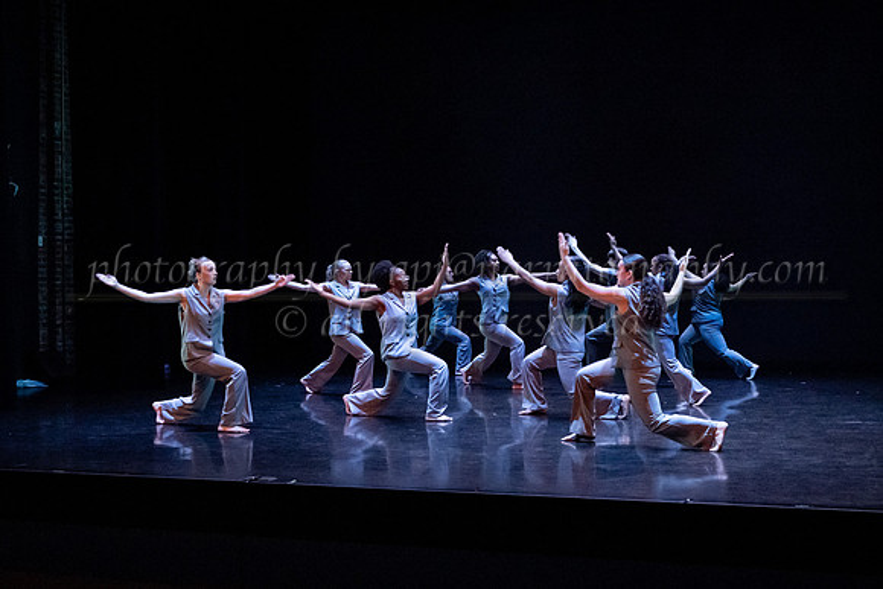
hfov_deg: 41.2
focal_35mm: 48
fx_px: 1174
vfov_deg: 28.2
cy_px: 274
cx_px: 476
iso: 4000
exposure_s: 1/320
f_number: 3.5
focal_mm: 35
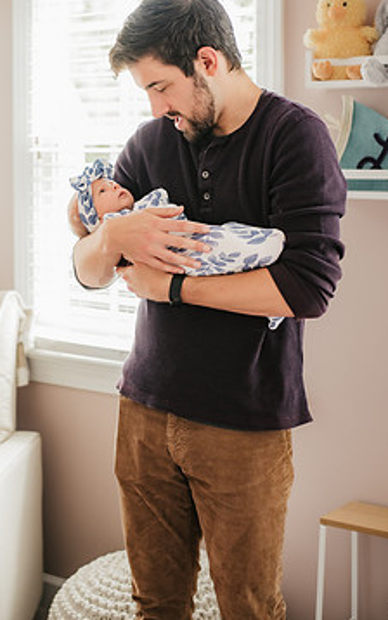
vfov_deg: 31.9
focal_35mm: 64
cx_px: 147
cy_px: 249
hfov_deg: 20.3
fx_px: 1082
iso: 500
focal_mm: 50
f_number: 2.5
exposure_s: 1/250
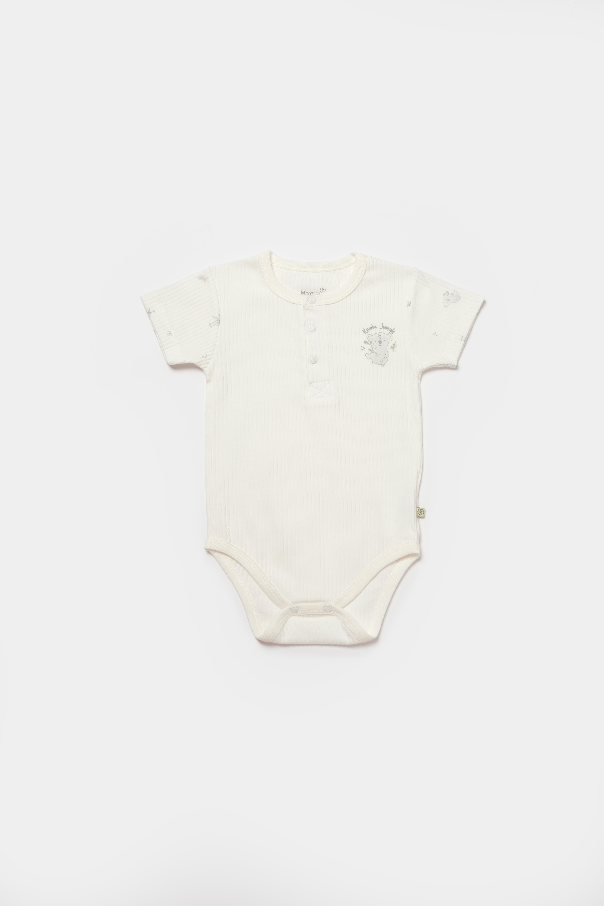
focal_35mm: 54
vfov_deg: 36.9
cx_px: 302
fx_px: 1359
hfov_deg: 25.1
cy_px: 453
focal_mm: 35.8
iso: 125
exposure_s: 1/125
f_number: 13
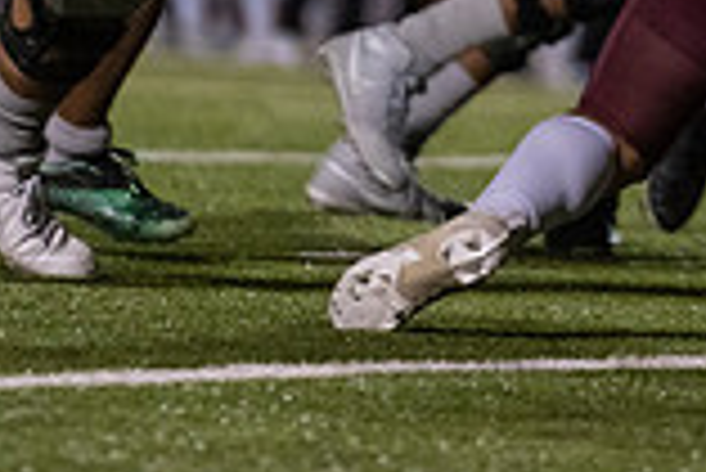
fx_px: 14506
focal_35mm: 739
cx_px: 679
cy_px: -317
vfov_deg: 1.9
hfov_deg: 2.8
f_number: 2.8
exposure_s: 1/1250
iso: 5000
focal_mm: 200
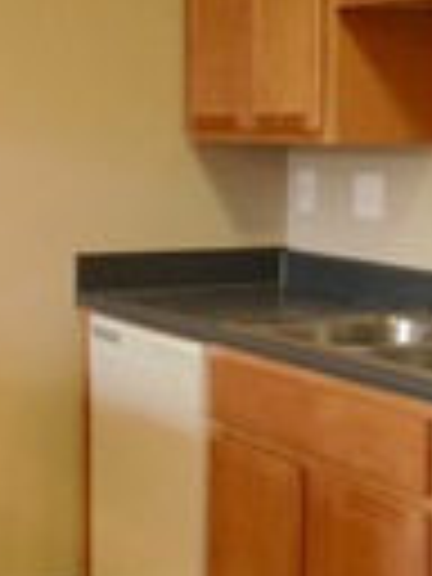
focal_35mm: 99
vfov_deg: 19.8
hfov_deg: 14.8
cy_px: 234
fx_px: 1647
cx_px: 36
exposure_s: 1/20
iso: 125
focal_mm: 4.13
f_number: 2.4
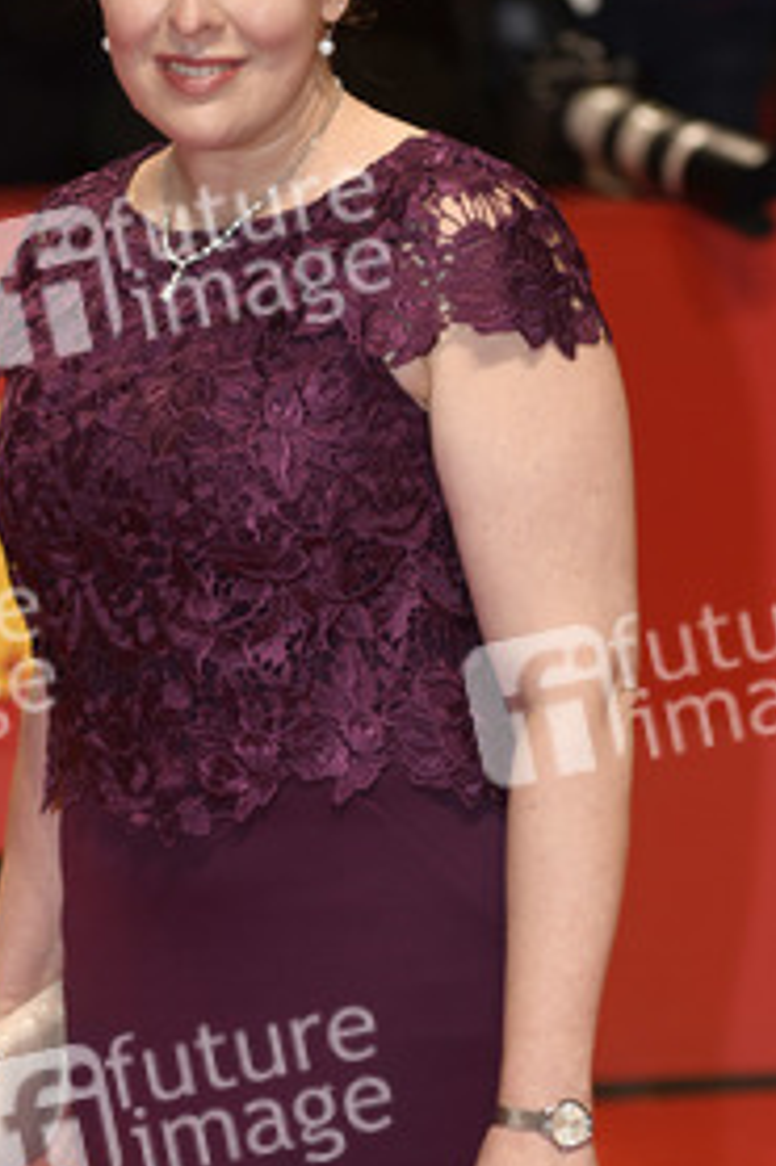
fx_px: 4661
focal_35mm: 144
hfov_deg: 9.5
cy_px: 478
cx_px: 298
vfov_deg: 14.3
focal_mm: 100
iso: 800
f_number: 3.5
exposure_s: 1/400
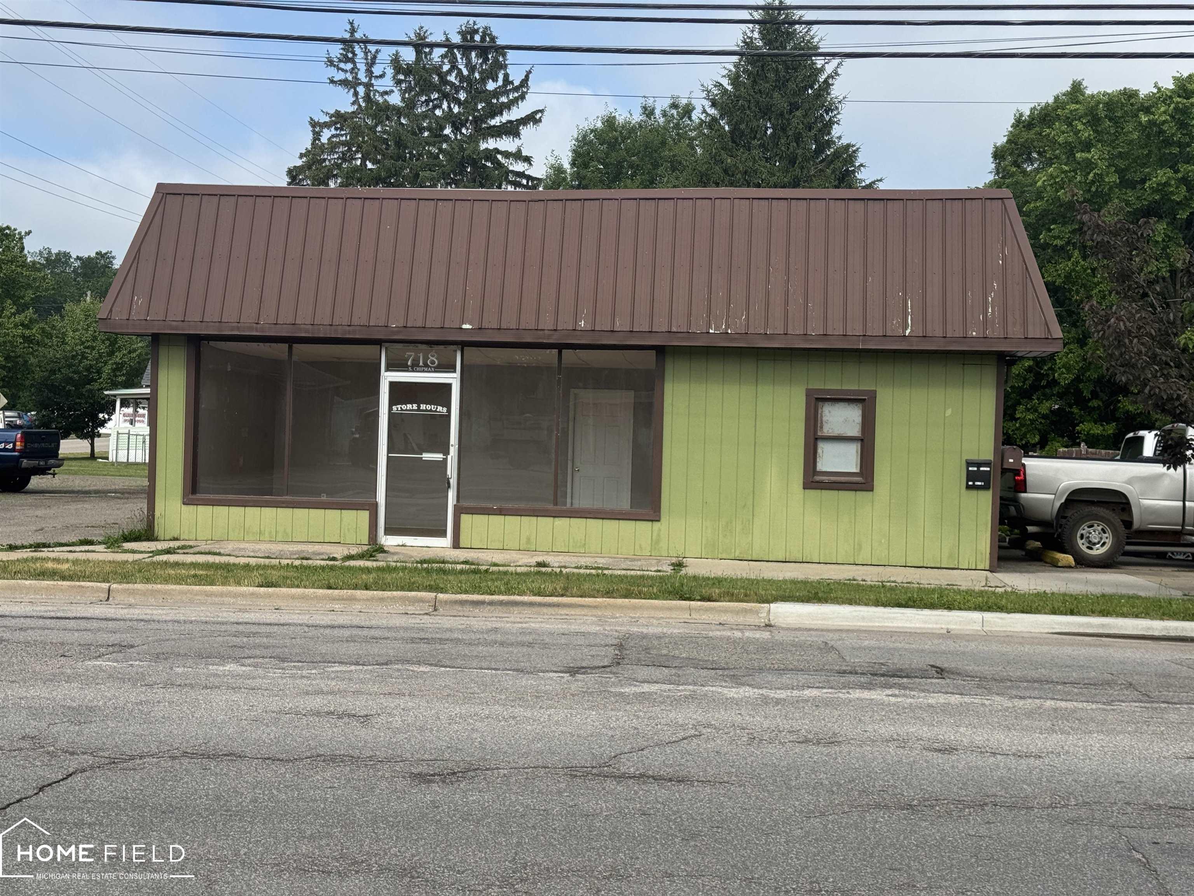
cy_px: 448
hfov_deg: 39.7
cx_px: 597
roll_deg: -1.8
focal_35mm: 48
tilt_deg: +0.1
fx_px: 1656
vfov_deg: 30.3
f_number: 1.78
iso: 64
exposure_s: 1/3257
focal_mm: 6.76
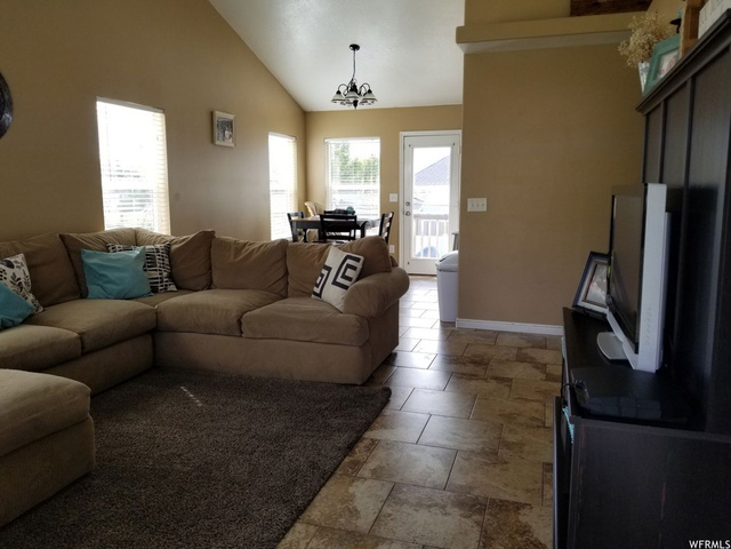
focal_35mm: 26
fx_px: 549
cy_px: 274
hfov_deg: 67.3
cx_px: 366
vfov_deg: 53.1
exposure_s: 1/203
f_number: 1.7
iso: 50
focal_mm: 4.3
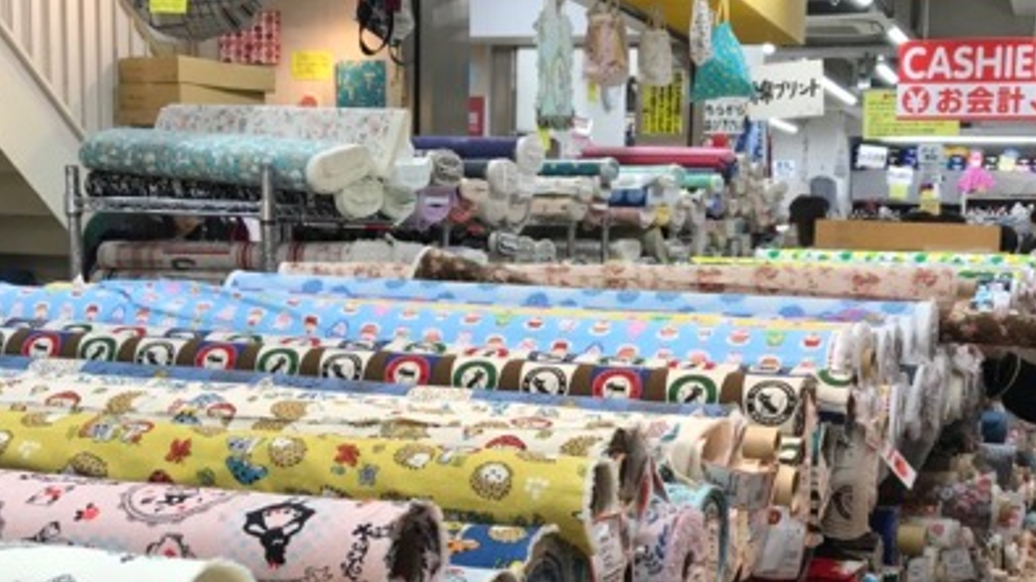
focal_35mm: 54
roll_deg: -1.2
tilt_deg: -8.5
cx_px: 549
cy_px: 498
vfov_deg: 21.8
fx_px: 1483
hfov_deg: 38.5
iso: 40
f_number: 1.8
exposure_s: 1/100
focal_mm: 3.99
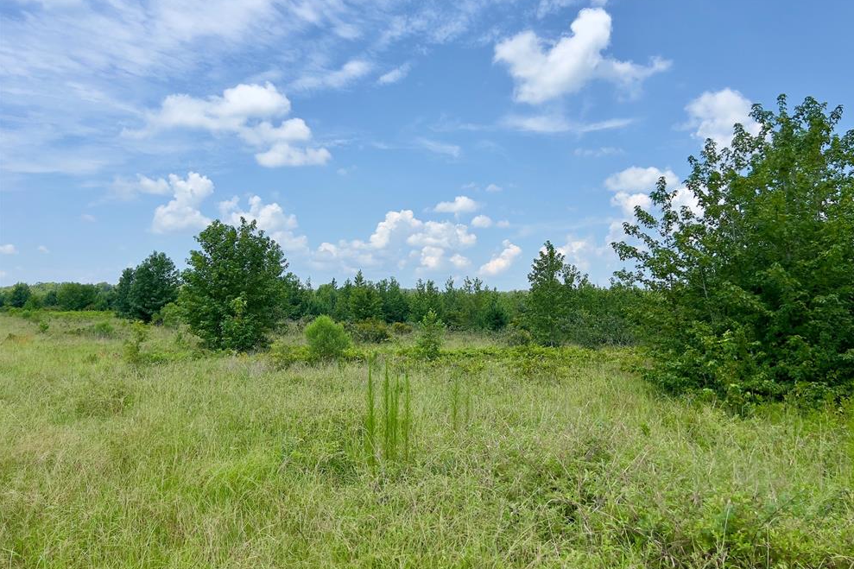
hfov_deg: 65.5
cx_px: 440
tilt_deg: +2.9
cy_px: 284
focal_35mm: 28
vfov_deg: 46.4
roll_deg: +0.0
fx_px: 664
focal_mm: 5.7
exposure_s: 1/4831
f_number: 1.5
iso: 50
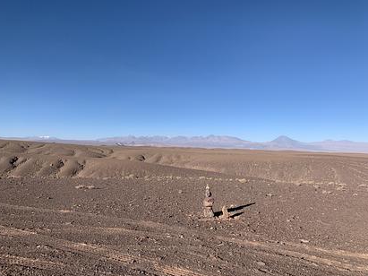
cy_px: 141
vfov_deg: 51.3
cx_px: 183
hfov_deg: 65.3
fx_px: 287
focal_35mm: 27
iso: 25
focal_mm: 4.25
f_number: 1.8
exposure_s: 1/2421
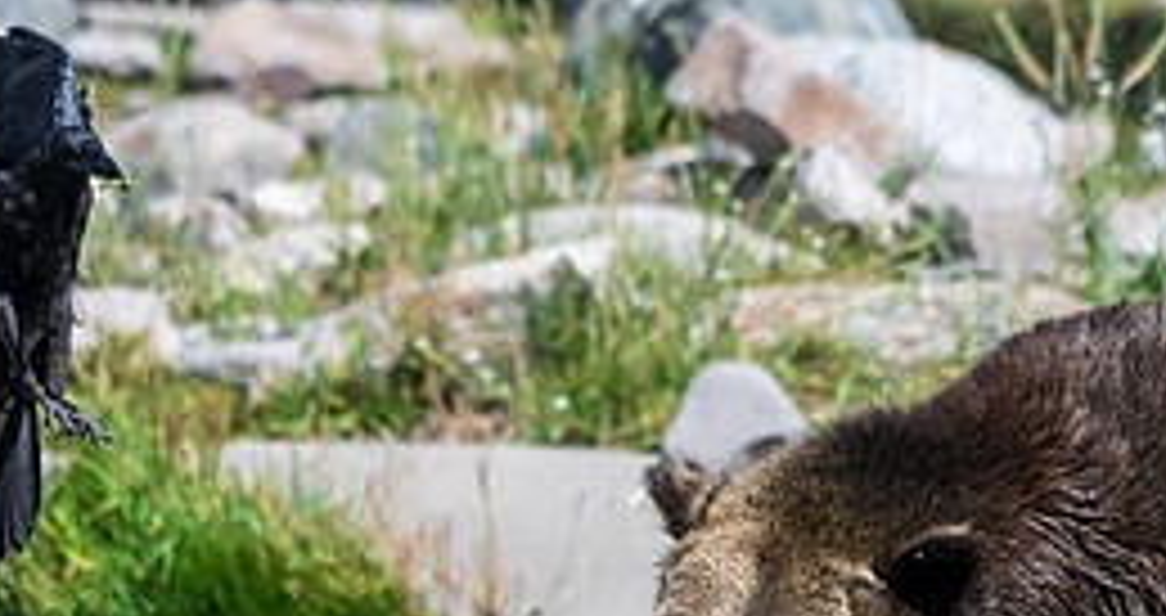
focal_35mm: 884
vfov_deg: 1.3
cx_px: 878
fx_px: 26948
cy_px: 694
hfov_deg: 2.5
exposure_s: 1/1000
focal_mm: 370
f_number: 5.6
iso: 180
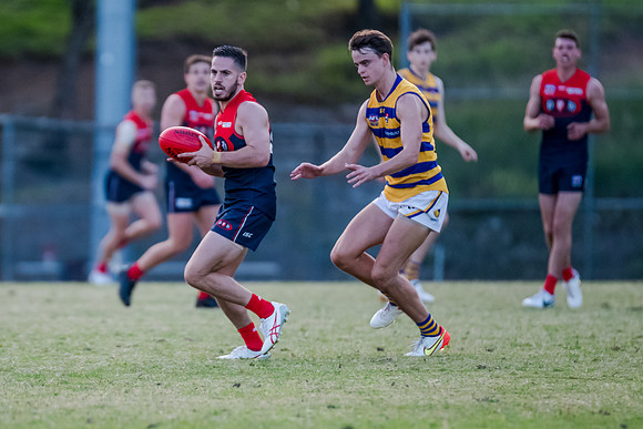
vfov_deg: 2.4
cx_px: 184
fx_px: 10185
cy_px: 239
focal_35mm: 570
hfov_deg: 3.6
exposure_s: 1/1600
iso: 1600
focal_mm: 300
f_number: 2.8
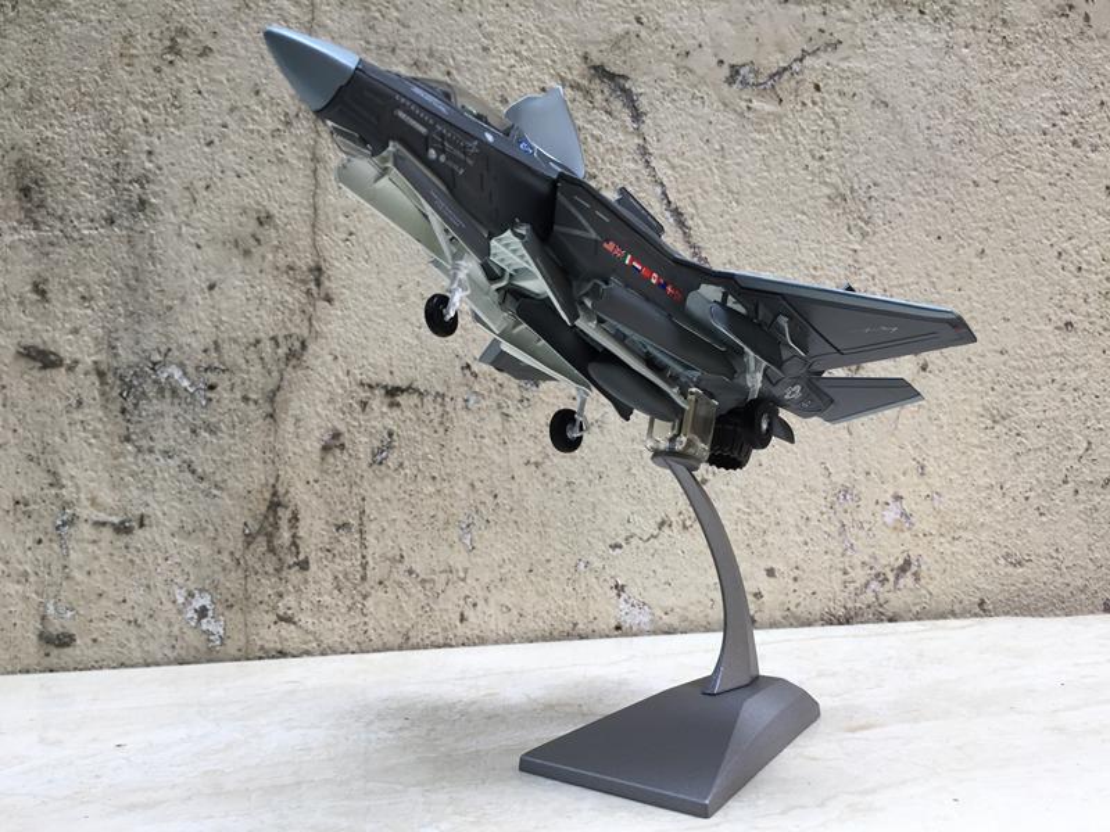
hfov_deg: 61.7
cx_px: 555
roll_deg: -0.1
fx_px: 930
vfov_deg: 48.2
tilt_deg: +0.8
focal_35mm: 29
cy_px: 416
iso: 32
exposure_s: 1/100
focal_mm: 4.15
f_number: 2.2
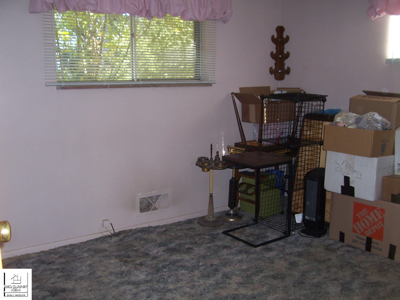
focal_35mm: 34
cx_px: 200
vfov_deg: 41.8
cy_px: 150
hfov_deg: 54.0
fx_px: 393
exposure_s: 1/60
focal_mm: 5.6
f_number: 2.7
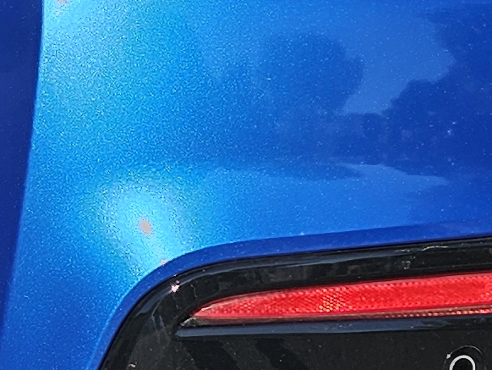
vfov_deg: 9.4
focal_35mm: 158
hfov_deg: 12.0
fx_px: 2247
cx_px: -205
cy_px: 197
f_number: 1.7
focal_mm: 6.3
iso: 10
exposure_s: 1/452
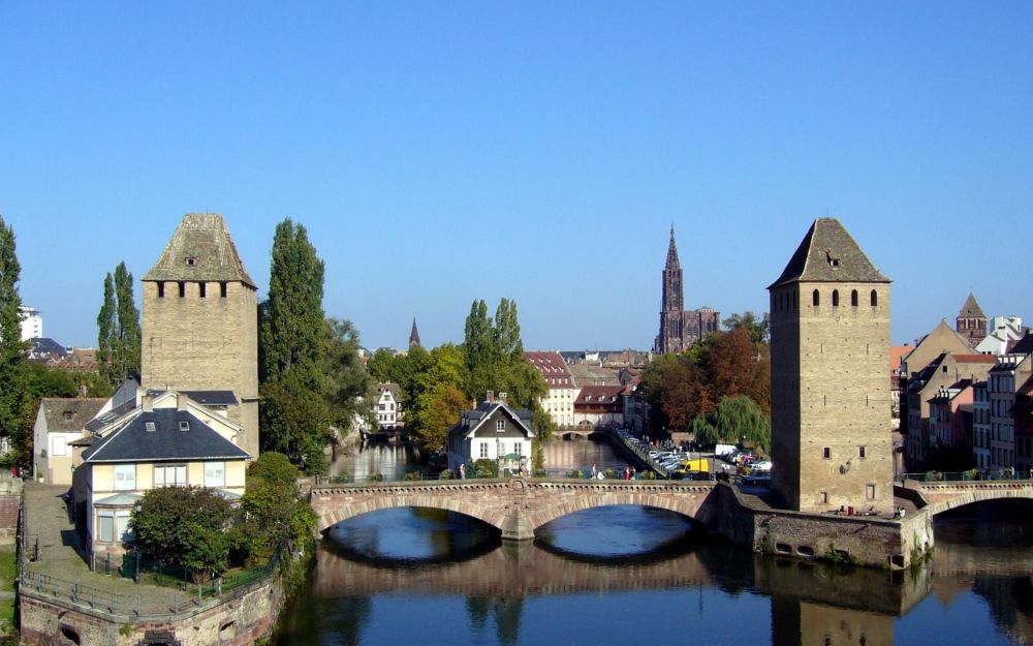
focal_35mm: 38
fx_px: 1070
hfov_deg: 51.5
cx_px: 521
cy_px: 346
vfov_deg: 33.6
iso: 80
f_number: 5.6
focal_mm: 5.8
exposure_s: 1/320
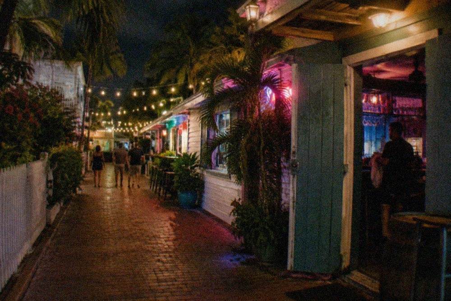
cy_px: 150
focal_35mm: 70
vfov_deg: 19.4
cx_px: 226
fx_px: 877
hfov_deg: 28.9
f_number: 2.5
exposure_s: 1/200
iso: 4000
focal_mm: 70
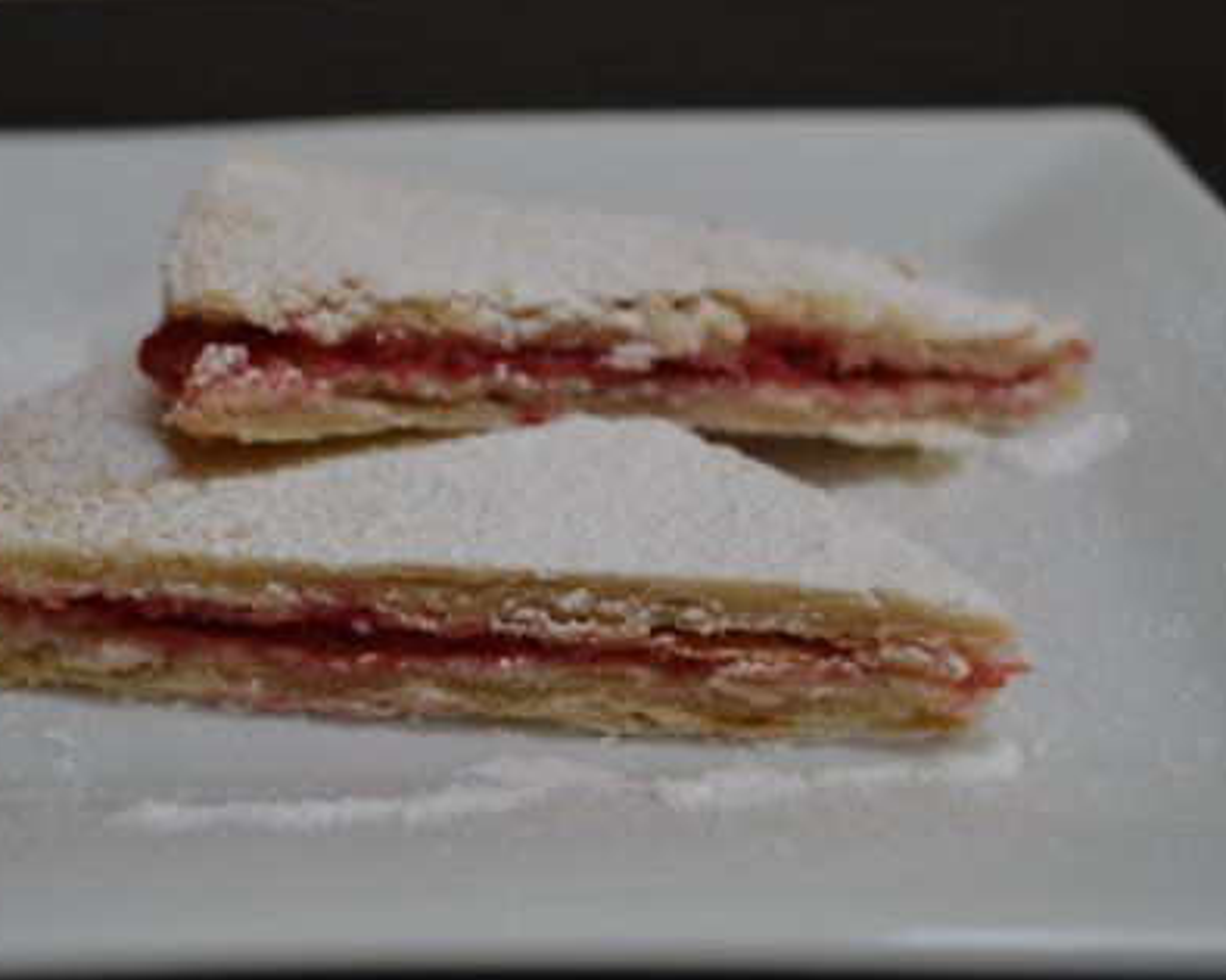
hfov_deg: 38.7
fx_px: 1741
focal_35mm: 48
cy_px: 488
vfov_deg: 31.4
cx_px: 501
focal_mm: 28
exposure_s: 1/60
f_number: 5
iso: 400
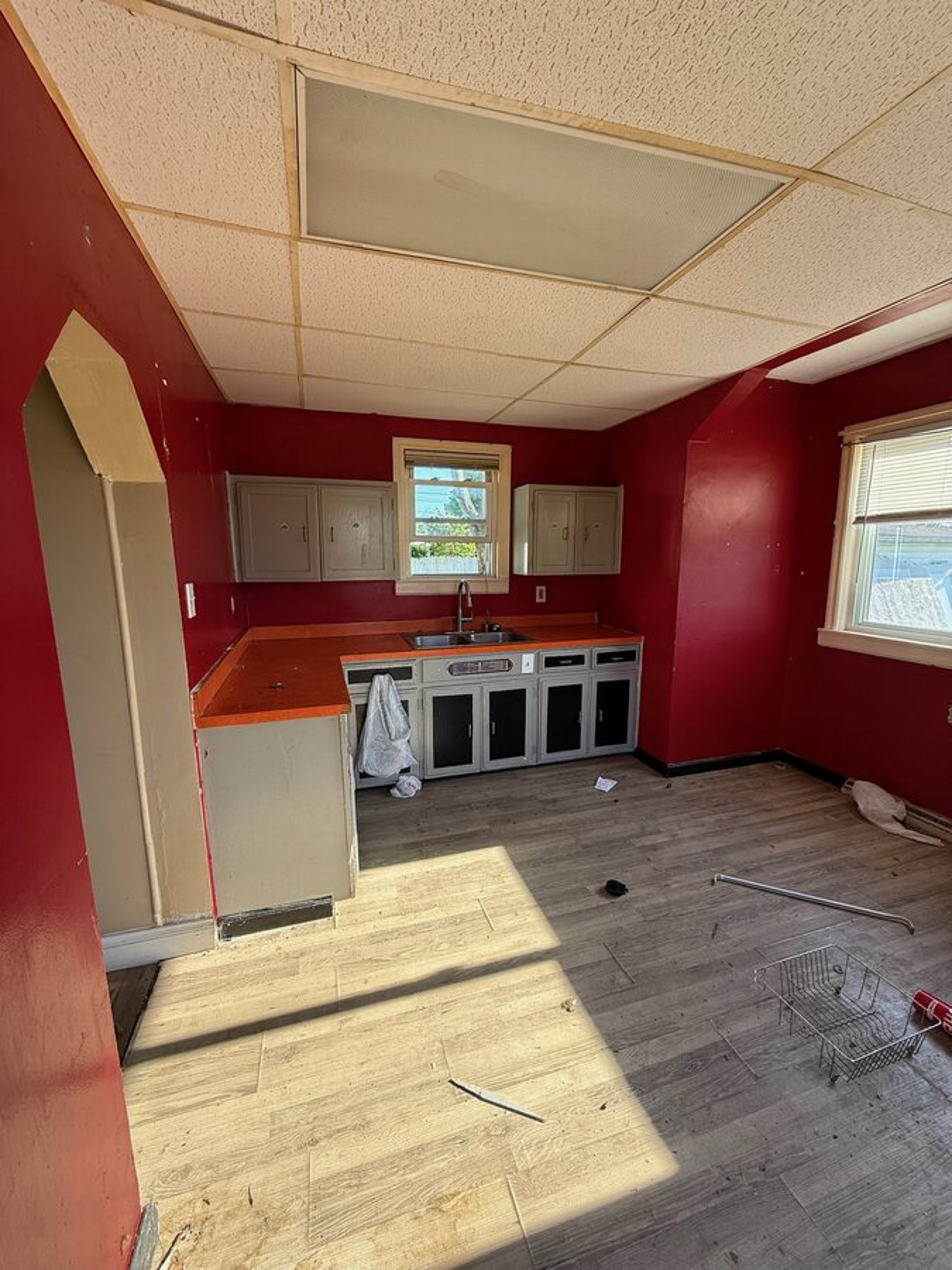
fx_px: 513
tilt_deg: -8.9
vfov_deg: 102.1
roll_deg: -0.9
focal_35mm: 14
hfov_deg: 85.7
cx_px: 476
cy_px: 635
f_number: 2.2
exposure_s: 1/106
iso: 64
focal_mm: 2.22
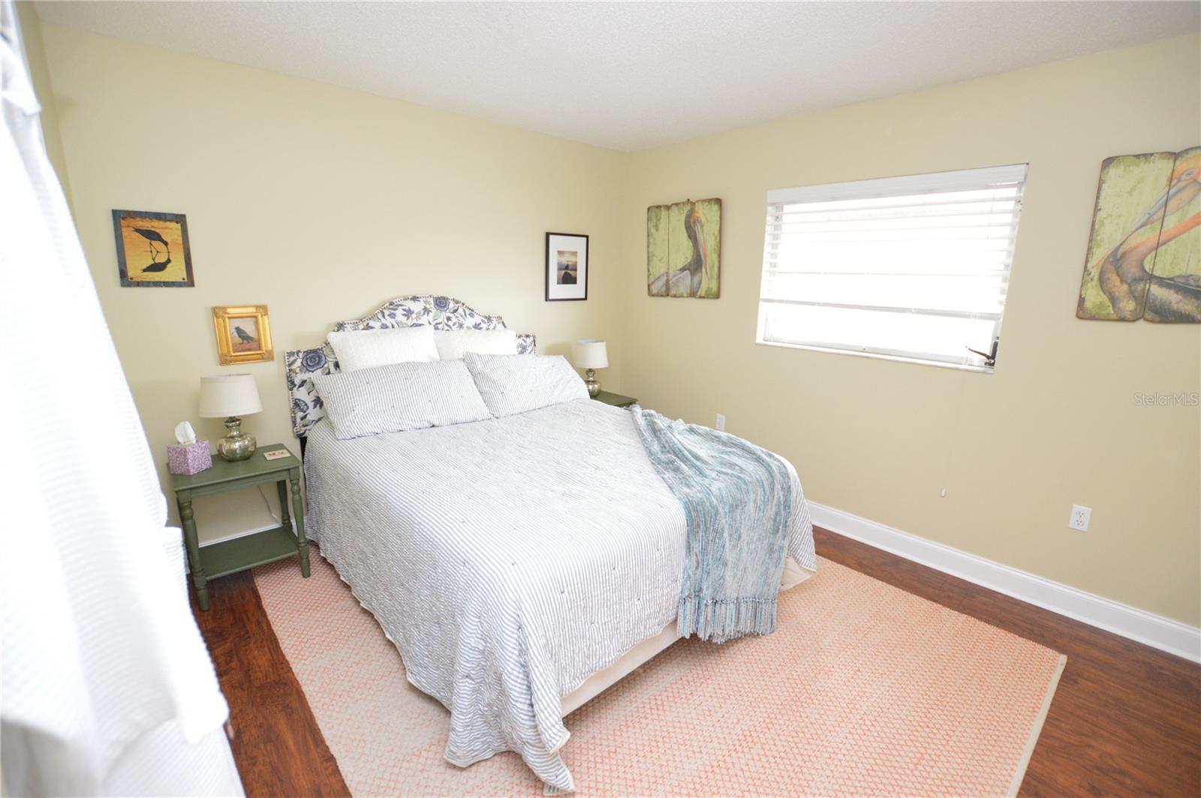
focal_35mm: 15
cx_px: 600
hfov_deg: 100.5
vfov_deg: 77.2
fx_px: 500
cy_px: 399
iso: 1400
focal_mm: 10
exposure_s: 1/60
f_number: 3.5
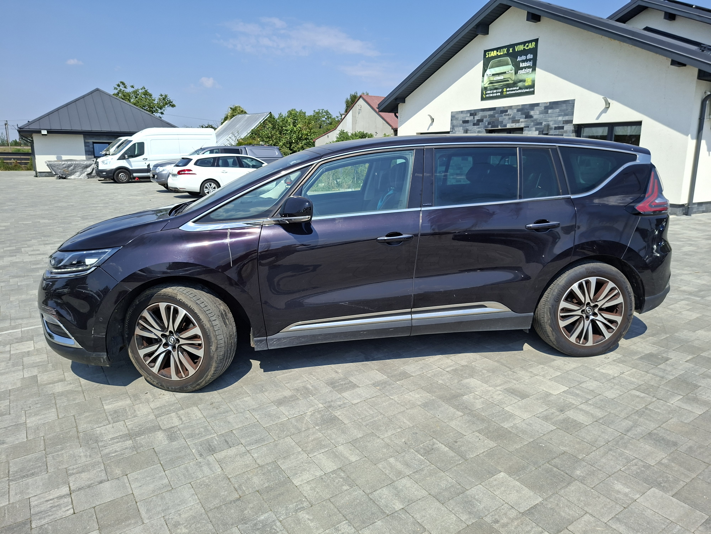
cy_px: 267
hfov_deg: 73.9
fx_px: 472
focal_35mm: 23
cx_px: 356
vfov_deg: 58.9
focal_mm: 5.54
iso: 50
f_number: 1.8
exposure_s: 1/1739
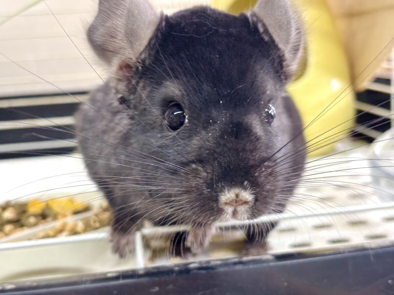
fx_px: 592
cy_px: 148
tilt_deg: -8.9
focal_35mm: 52
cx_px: 197
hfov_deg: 36.8
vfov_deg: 28.0
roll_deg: +3.9
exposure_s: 1/33
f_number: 1.6
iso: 160
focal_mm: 5.96
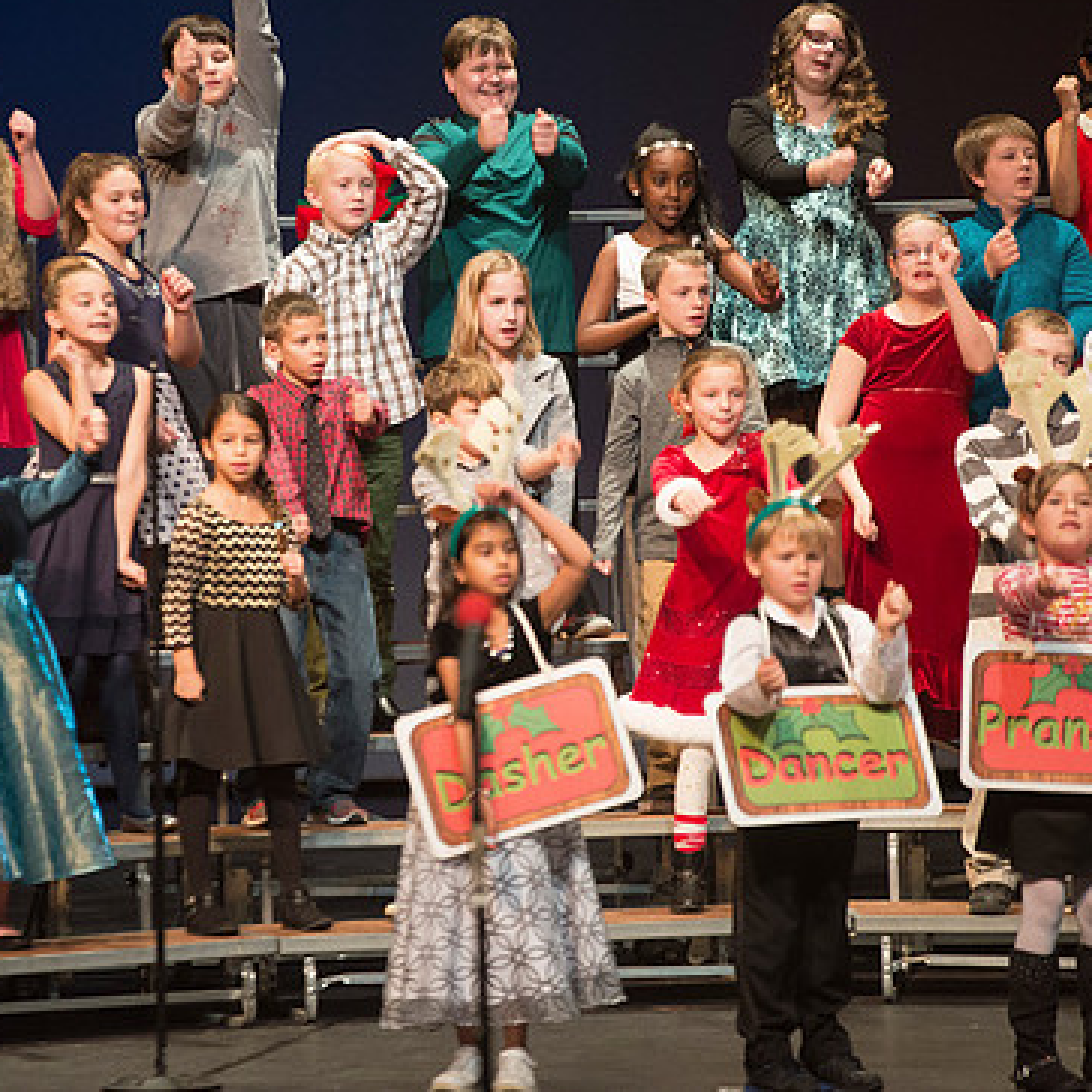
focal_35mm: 272
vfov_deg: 6.4
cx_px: 394
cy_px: 513
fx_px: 9708
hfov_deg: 6.4
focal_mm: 200
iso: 2500
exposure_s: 1/200
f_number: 2.8
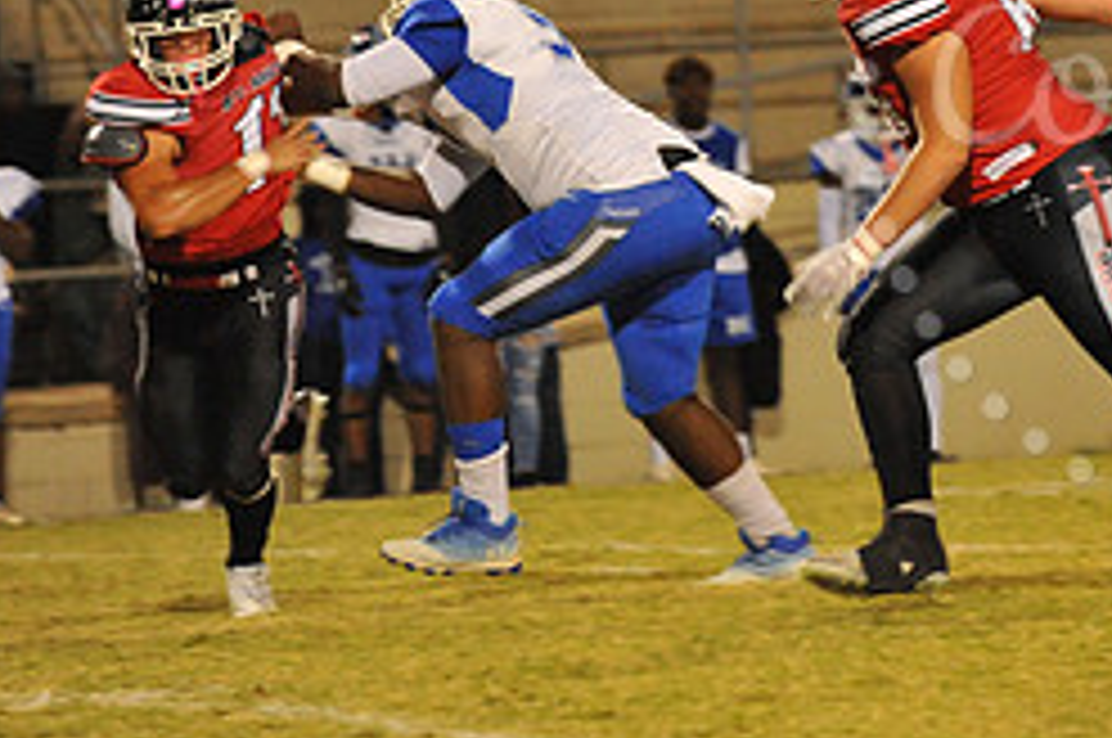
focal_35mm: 470
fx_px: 14499
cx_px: 1283
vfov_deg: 2.9
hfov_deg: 4.4
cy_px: 99
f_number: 5.6
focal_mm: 200
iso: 5000
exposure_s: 1/200
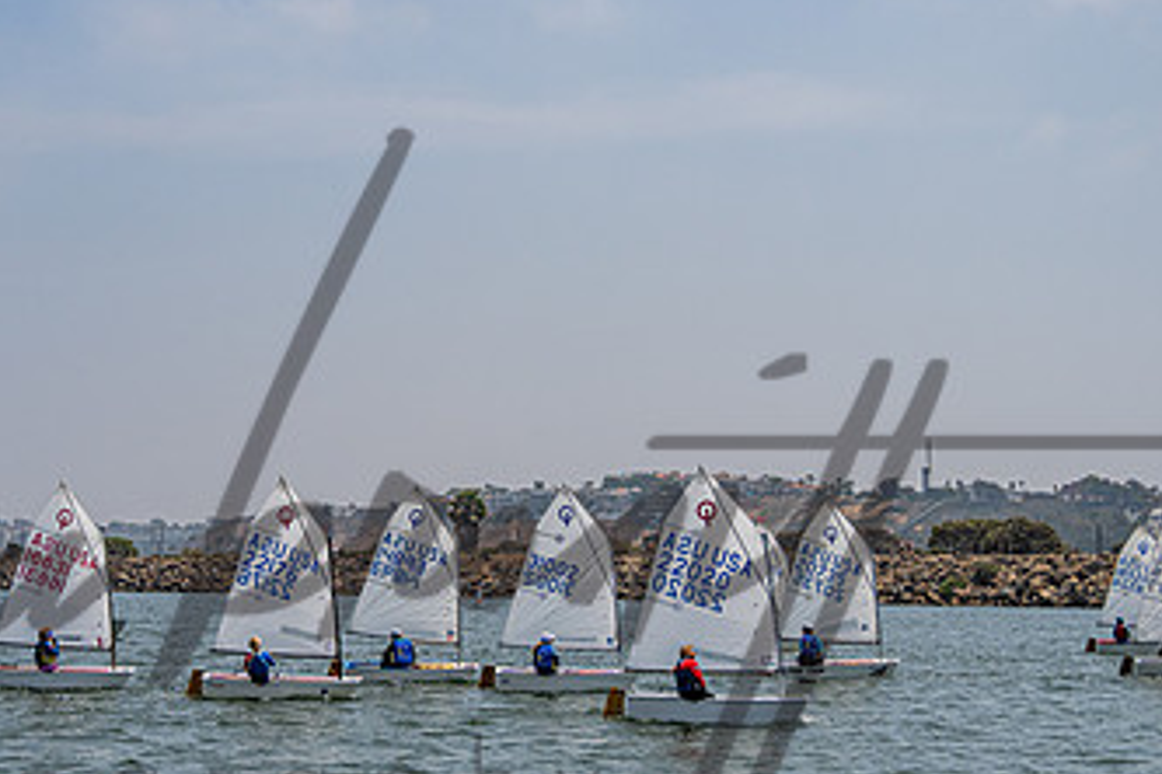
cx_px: 454
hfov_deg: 24.4
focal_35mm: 83
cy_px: 525
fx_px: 2679
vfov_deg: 16.4
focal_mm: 47
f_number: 5.3
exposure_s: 1/4000
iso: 320
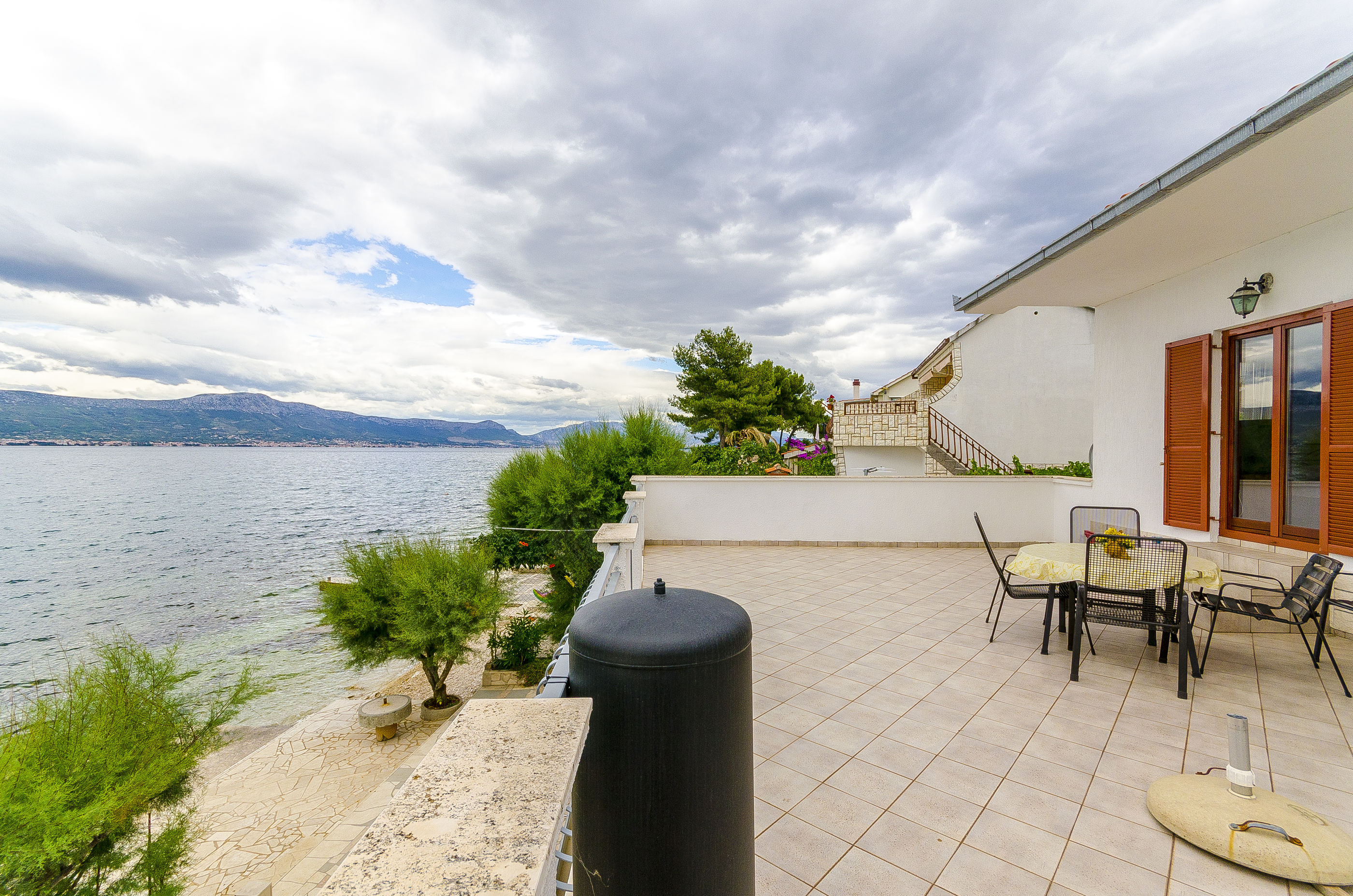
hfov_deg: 100.5
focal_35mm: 15
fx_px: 563
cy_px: 448
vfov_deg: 77.1
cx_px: 676
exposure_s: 1/640
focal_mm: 10
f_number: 8
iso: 125
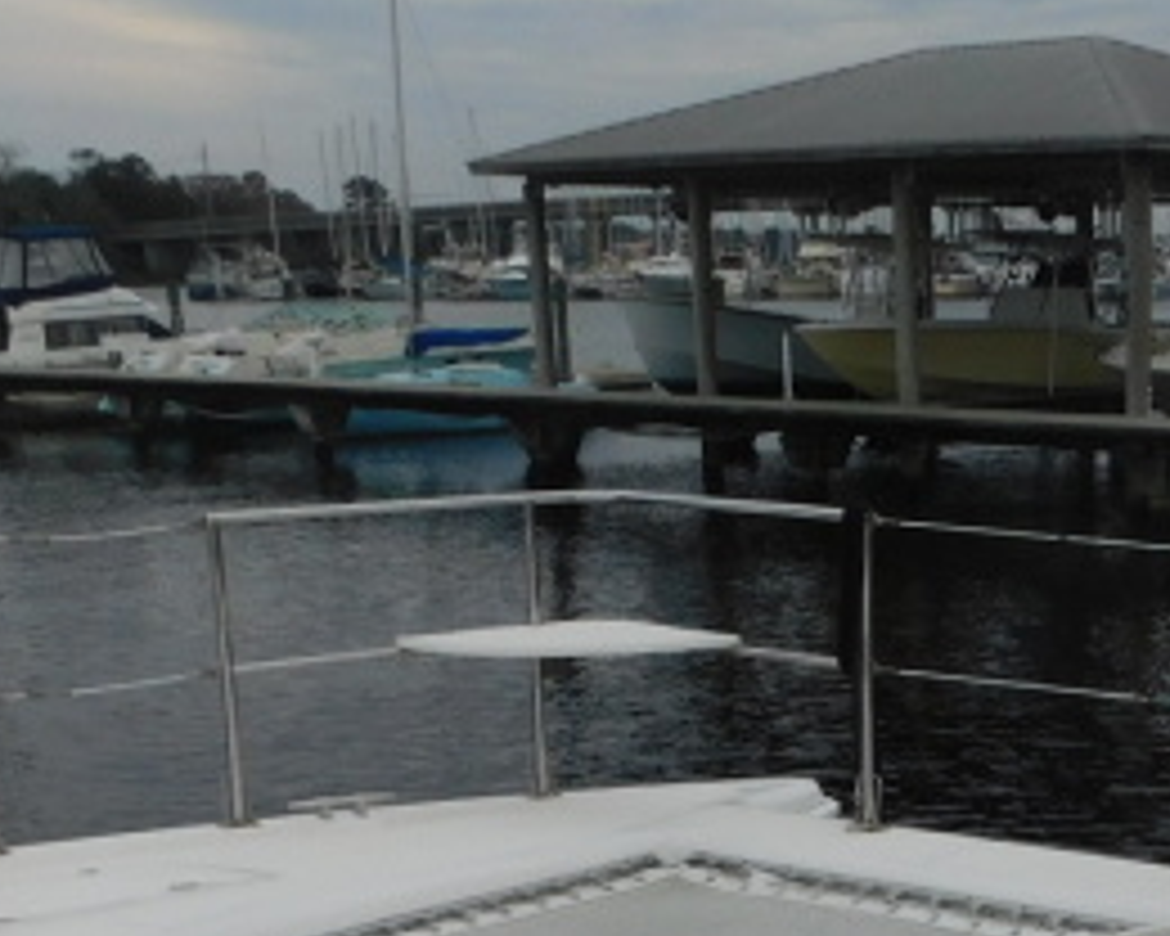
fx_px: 2389
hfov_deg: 26.2
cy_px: 1089
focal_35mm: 69
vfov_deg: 20.8
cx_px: 1152
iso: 125
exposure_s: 1/1000
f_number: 3
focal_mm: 4
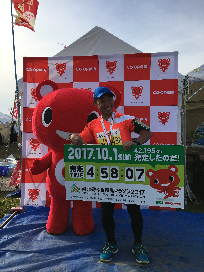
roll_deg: +0.4
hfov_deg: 48.2
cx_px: 102
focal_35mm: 29
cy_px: 136
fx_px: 228
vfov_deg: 61.7
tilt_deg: -2.9
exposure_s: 1/1221
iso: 25
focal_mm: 4.2
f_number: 2.2
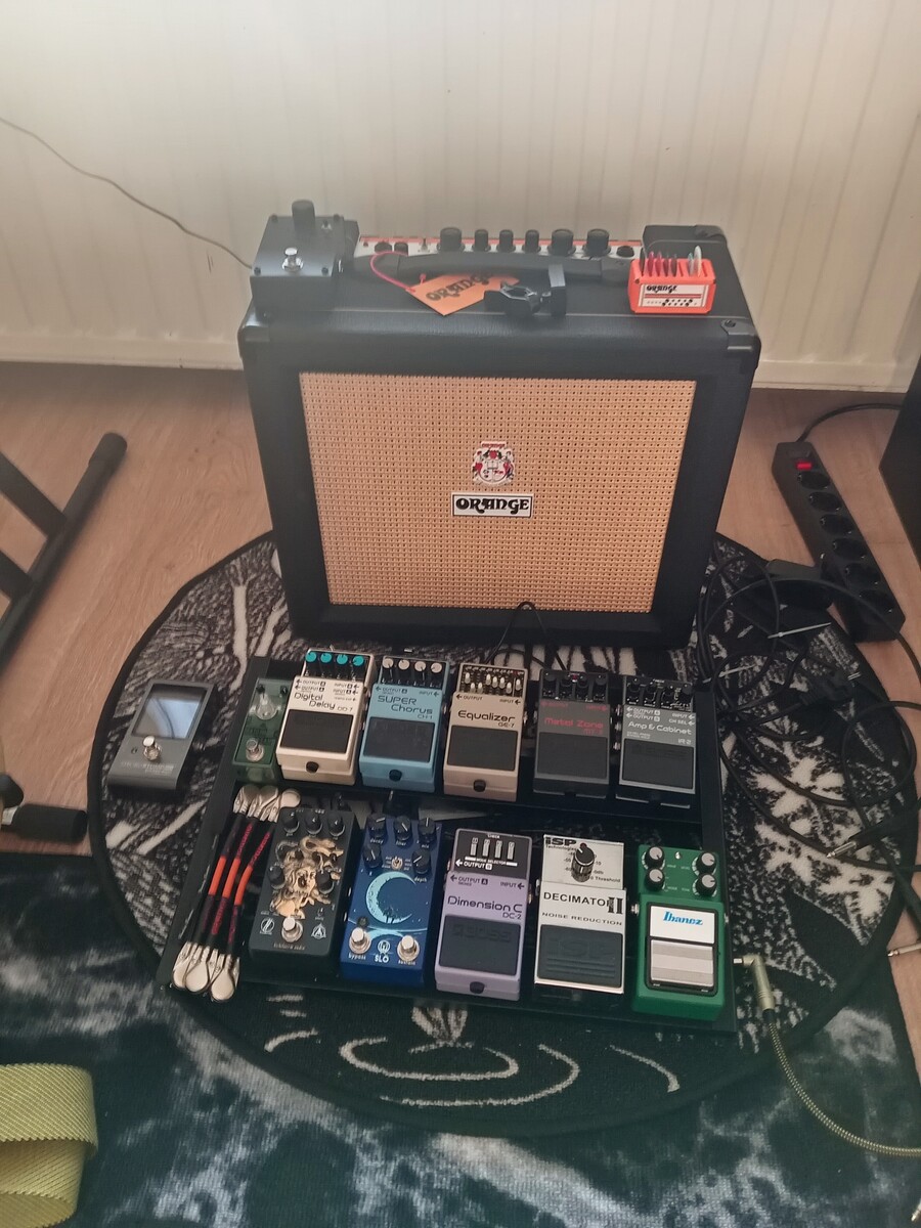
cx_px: 460
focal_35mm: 27
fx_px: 958
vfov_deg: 65.3
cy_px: 614
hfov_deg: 51.4
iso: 1056
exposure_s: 1/20
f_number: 1.8
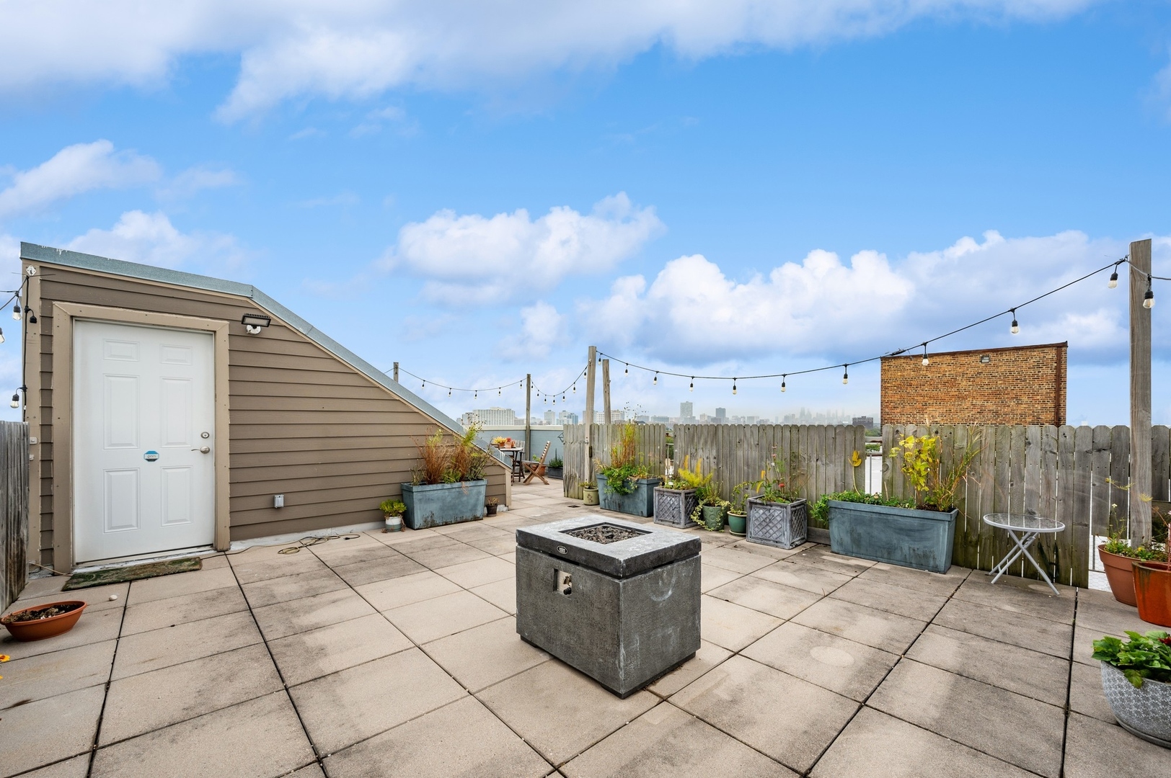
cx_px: 586
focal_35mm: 14
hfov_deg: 104.3
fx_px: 455
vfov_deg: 81.1
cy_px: 389
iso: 100
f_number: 10
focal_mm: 14
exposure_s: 1/25
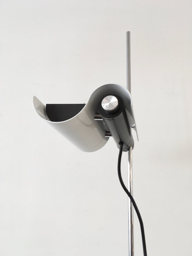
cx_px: 96
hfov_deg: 48.2
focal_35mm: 29
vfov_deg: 61.7
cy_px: 128
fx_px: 214
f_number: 2.2
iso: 25
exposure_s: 1/50
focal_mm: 4.15
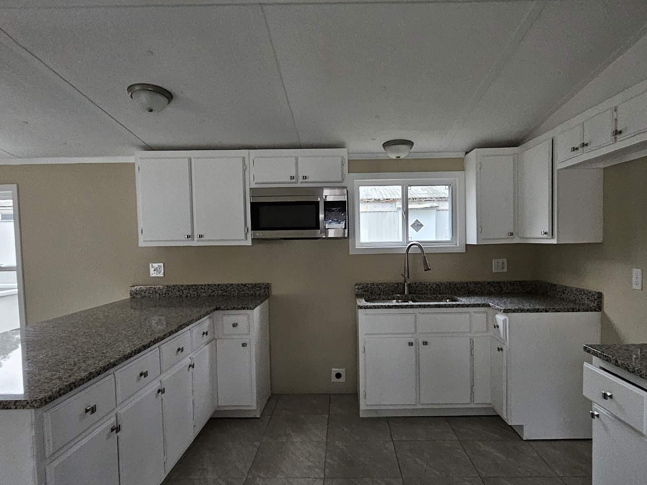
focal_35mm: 21
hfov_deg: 78.9
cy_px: 263
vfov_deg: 63.3
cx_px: 341
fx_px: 392
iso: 1000
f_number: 2.2
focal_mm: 2.2
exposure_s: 1/24
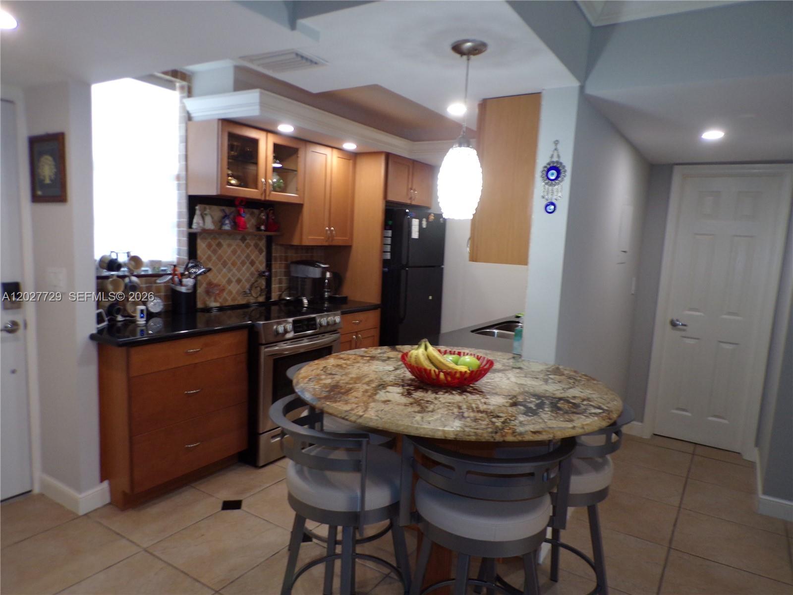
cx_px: 396
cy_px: 298
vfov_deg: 56.8
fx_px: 550
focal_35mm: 24
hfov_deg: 71.6
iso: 126
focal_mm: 4.3
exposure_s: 1/34
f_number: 3
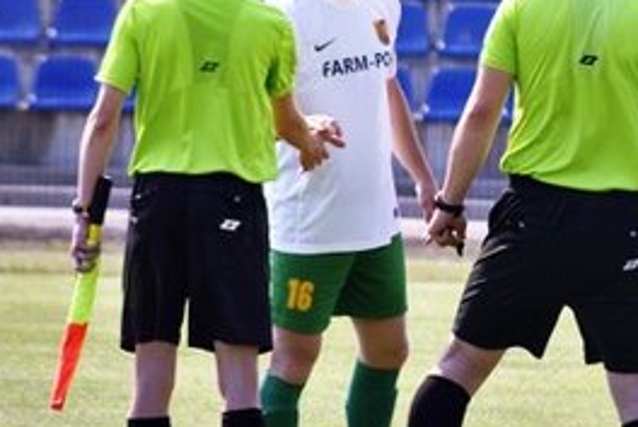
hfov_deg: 2.8
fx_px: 13136
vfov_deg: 1.9
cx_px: 558
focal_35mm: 740
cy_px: 135
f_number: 5.6
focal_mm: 200
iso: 320
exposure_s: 1/500
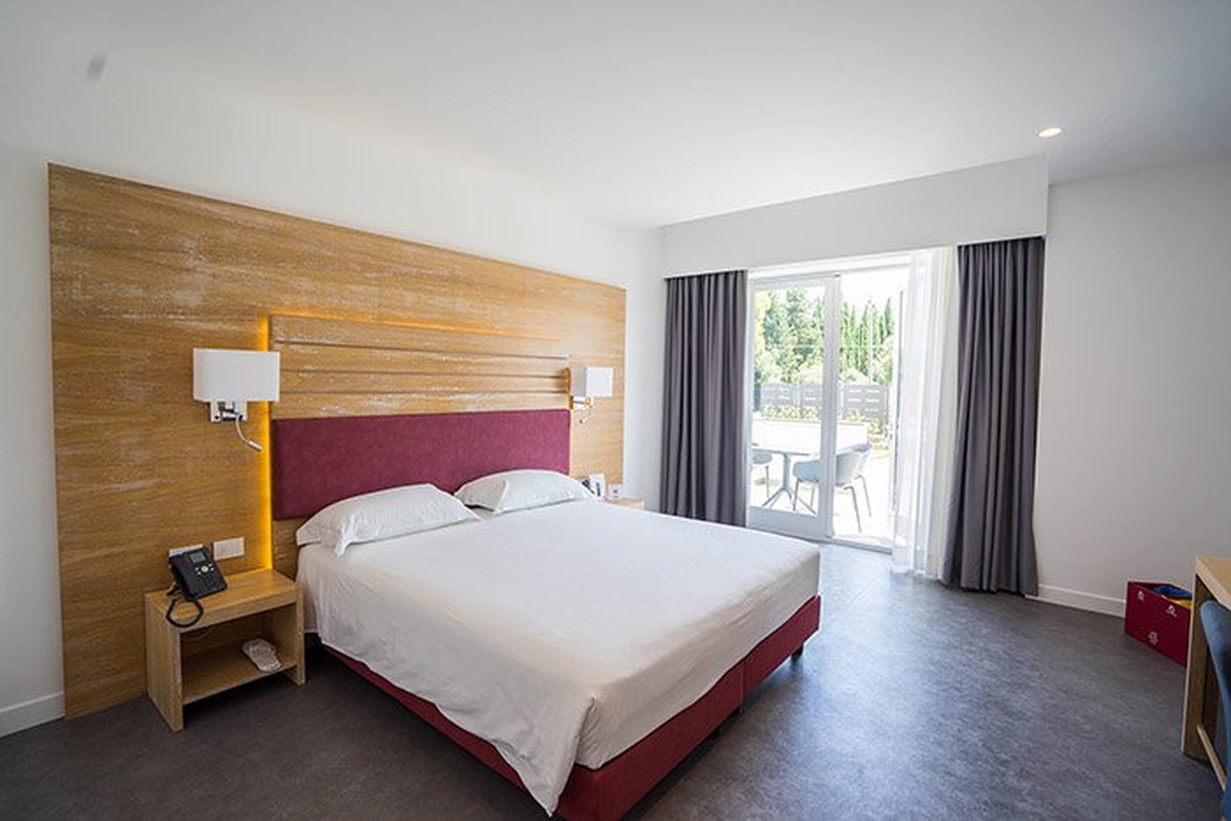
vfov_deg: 73.8
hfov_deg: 96.7
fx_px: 547
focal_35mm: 16
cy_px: 410
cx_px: 616
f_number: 4.5
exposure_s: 1/60
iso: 100
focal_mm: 16
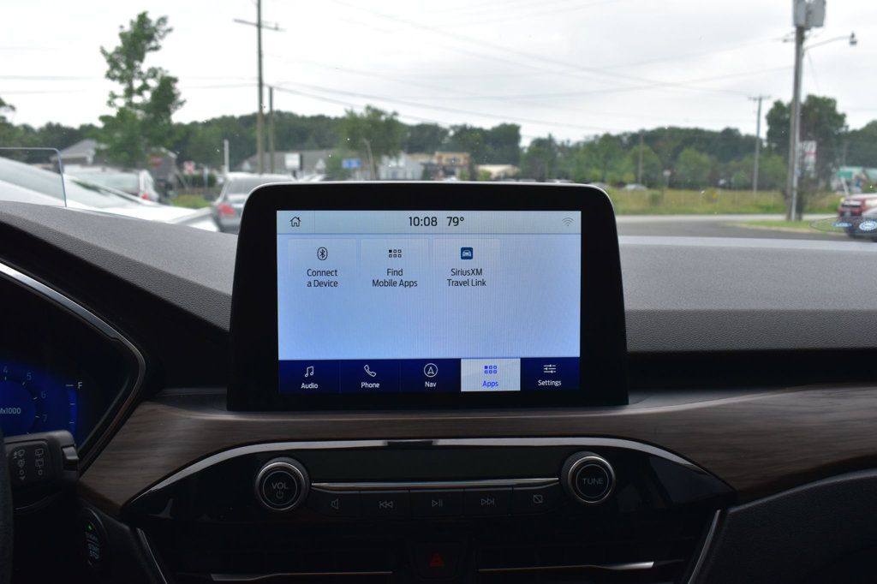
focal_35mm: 36
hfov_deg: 53.1
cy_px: 292
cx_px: 438
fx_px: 877
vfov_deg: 36.8
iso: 400
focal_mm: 24
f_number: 10
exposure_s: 1/200
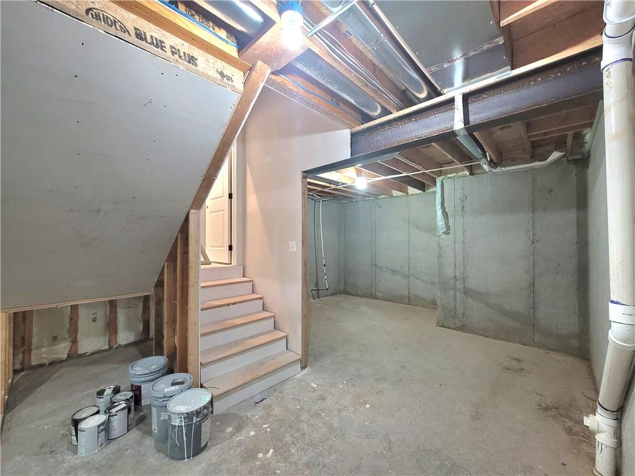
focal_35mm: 13
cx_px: 318
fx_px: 238
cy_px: 238
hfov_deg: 106.2
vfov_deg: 89.9
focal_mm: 2.2
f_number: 2.2
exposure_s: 1/30
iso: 500
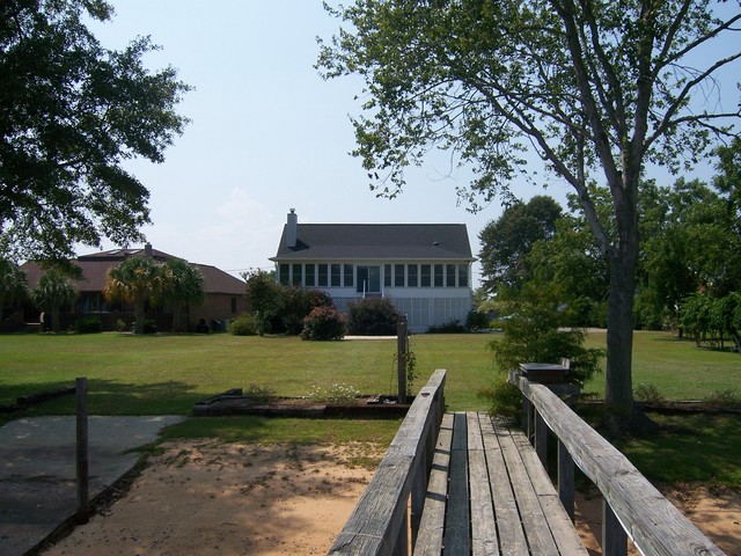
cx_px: 370
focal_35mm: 36
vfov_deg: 39.7
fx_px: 771
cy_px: 278
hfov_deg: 51.4
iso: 80
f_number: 4.5
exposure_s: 1/800
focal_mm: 6
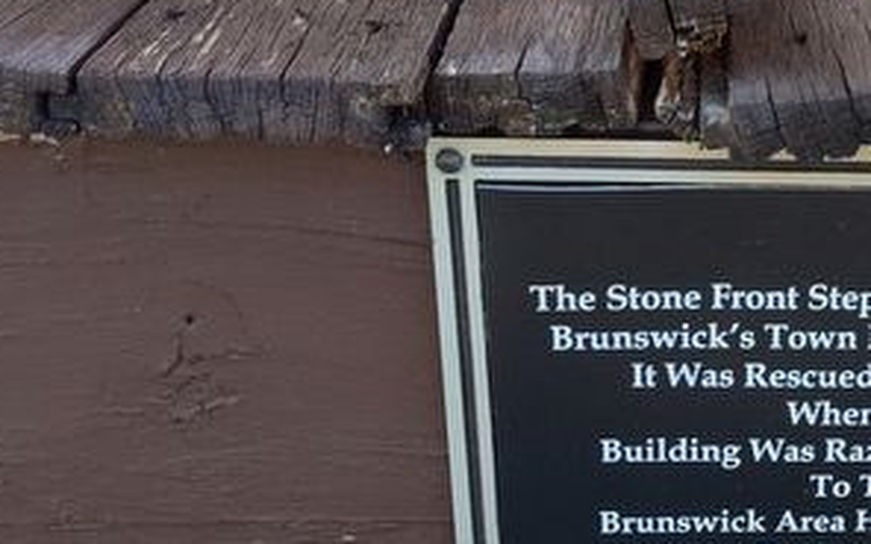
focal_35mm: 66
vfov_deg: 19.6
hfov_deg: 29.0
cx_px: 874
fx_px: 1567
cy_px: 371
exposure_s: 1/214
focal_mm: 5.56
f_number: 1.8
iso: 100
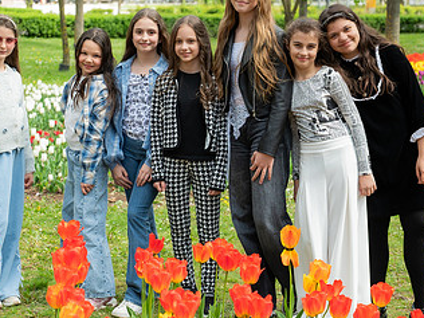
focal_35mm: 118
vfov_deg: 12.6
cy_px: 141
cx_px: 152
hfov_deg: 16.7
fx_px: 1445
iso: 400
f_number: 4.5
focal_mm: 64
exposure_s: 1/500
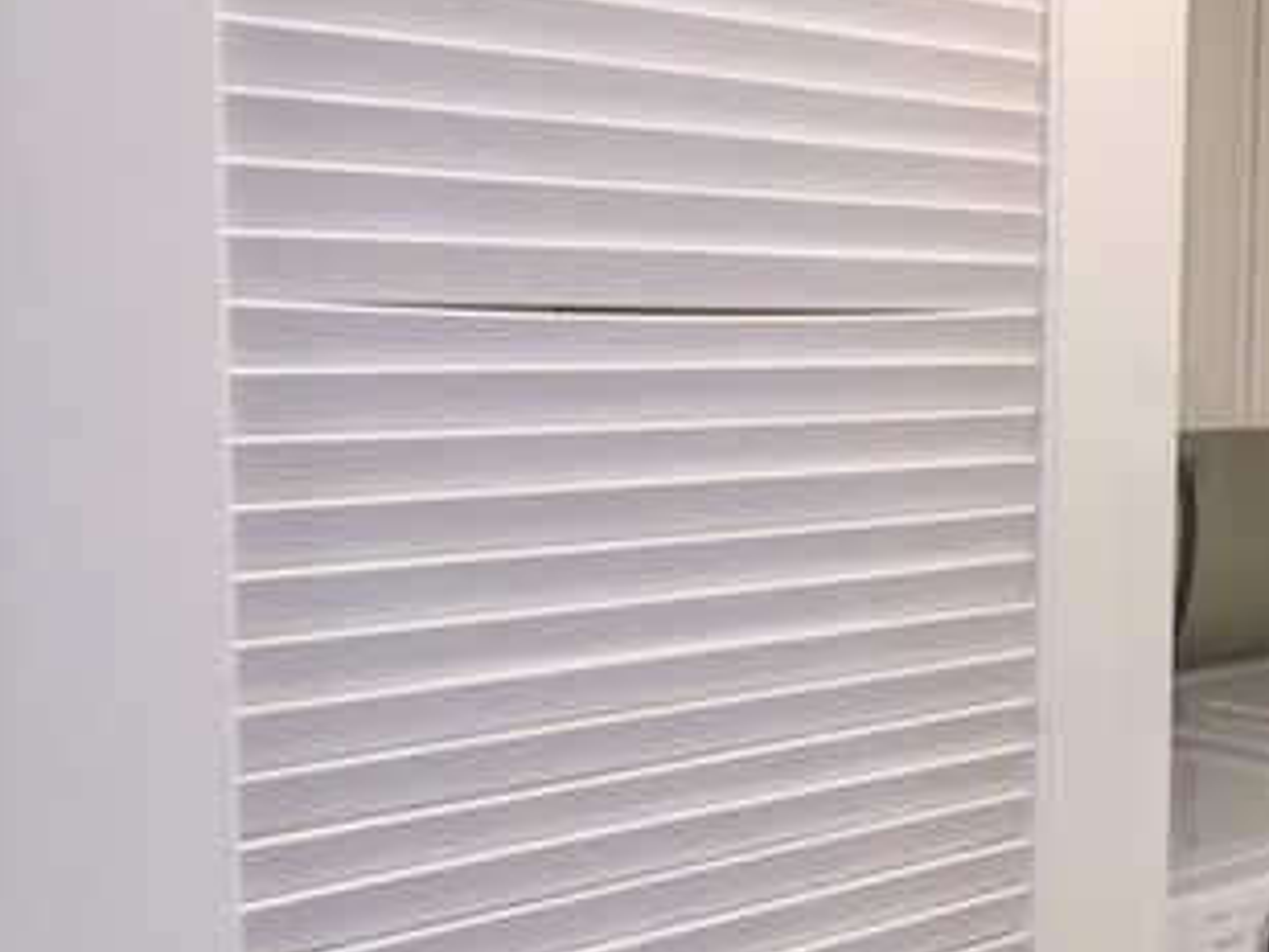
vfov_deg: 24.4
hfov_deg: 29.8
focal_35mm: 60
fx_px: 2200
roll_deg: -2.0
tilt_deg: -5.1
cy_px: 538
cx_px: 1298
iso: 32
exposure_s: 1/30
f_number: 2.2
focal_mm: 4.15
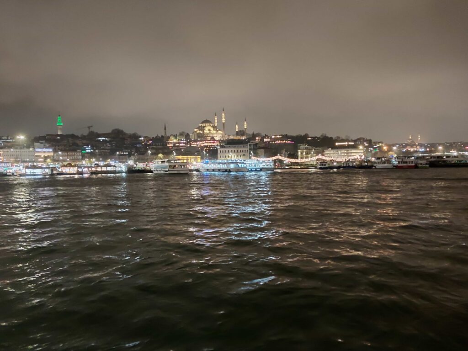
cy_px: 176
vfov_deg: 46.8
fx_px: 406
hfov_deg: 60.0
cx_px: 234
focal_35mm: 30
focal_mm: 4.6
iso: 800
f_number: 1.8
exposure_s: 1/15
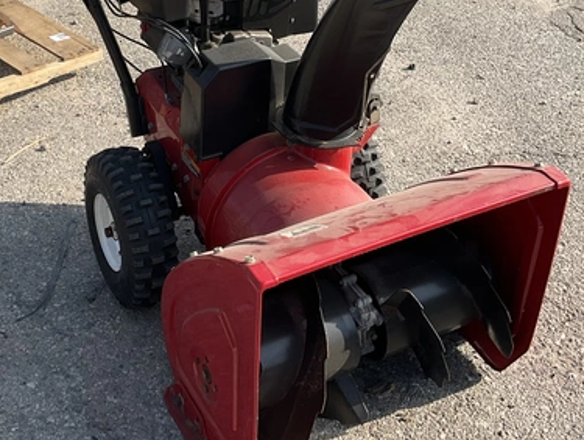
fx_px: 979
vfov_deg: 24.7
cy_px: 59
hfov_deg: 33.2
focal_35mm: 58
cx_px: 252
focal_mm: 3
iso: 25
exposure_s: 1/1035
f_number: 1.8
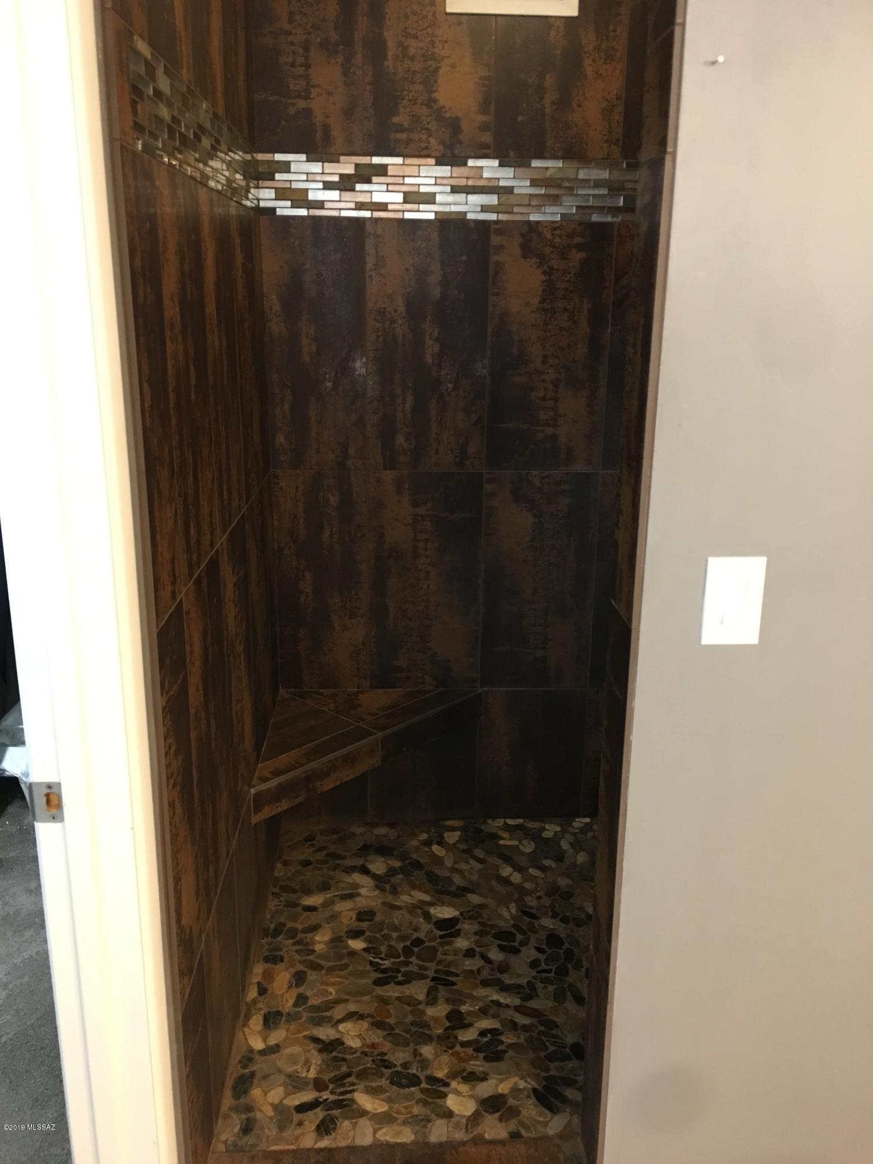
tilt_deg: -15.0
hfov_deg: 48.2
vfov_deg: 61.7
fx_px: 975
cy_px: 582
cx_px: 436
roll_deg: -0.3
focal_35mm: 29
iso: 80
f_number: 2.2
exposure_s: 1/10
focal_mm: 4.15
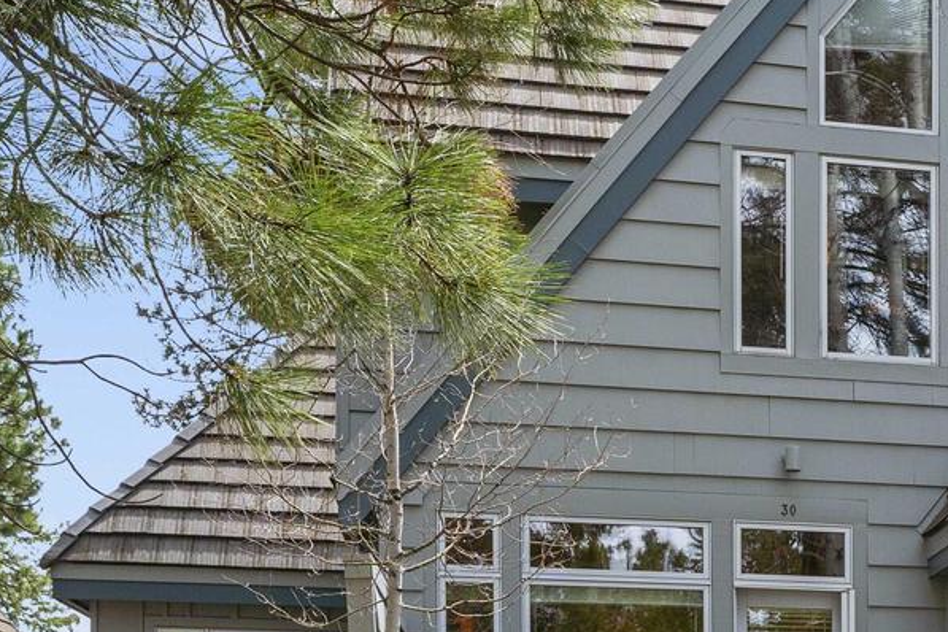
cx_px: 978
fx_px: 1896
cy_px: 472
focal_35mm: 72
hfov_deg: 26.4
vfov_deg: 18.8
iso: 400
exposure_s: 1/60
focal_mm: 28
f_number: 9
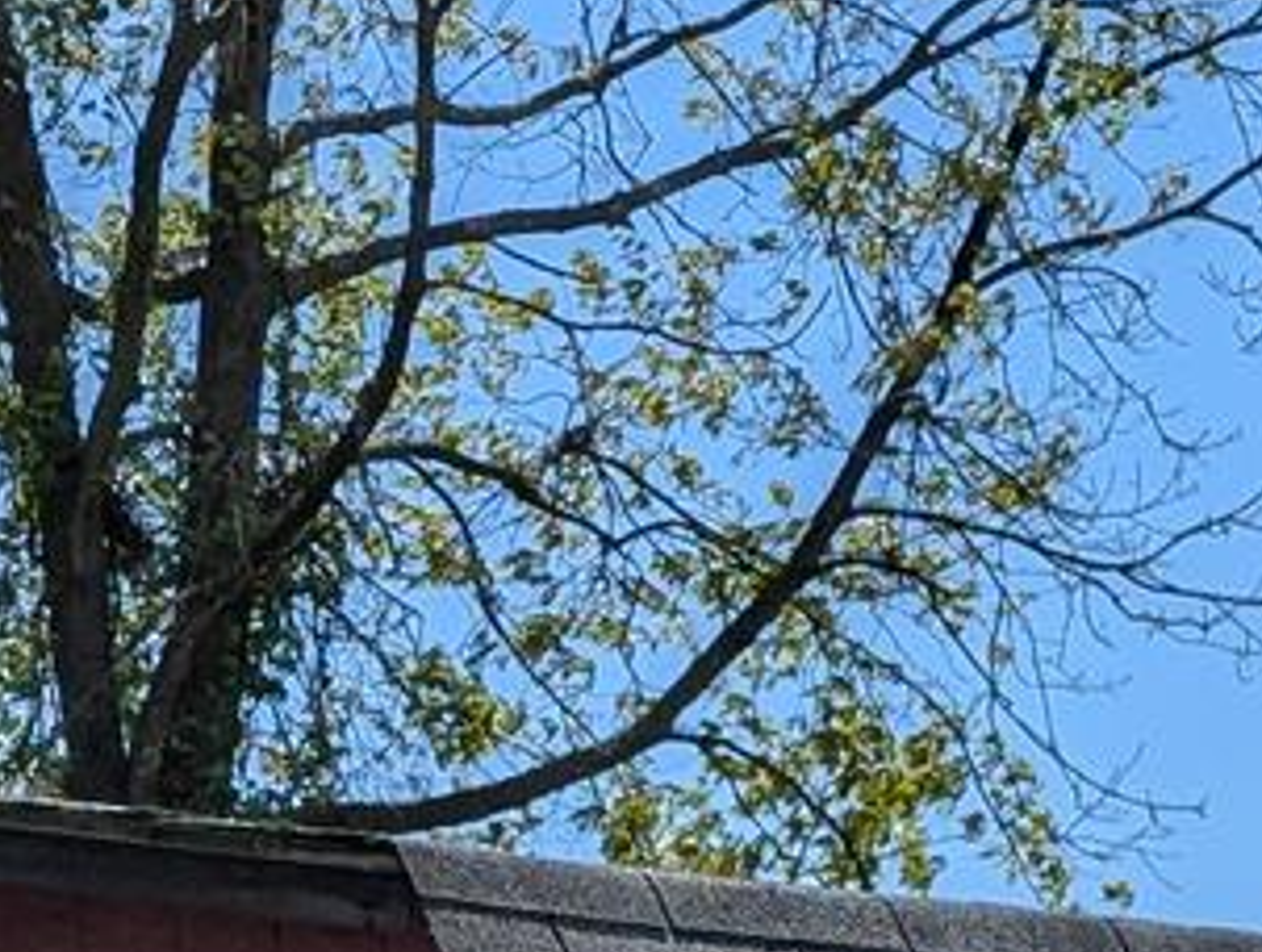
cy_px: 2150
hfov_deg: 12.0
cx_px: 1350
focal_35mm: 162
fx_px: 5920
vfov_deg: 8.5
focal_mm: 6.81
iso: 46
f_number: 1.85
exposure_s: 1/3145
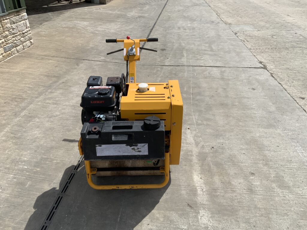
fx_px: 257
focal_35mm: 29
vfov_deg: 48.2
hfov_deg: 61.7
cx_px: 154
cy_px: 115
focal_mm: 3
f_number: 1.8
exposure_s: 1/2538
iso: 16
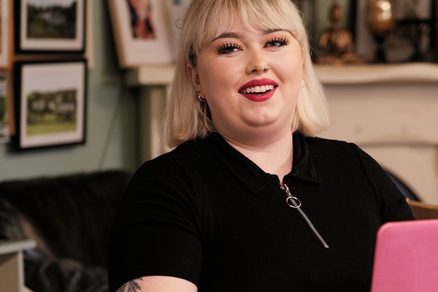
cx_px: 325
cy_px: 184
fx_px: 1679
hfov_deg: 14.8
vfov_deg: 9.9
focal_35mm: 138
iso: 400
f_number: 2.8
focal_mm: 61
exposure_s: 1/60
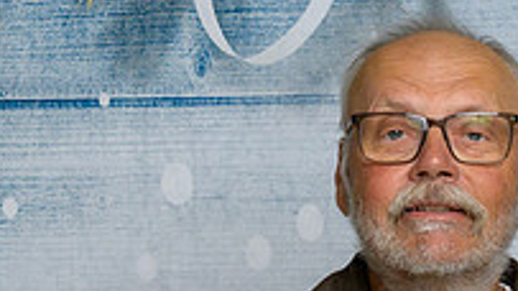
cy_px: 489
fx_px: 2664
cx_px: 682
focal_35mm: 194
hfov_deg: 10.8
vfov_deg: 6.1
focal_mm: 45
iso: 400
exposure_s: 1/125
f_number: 10
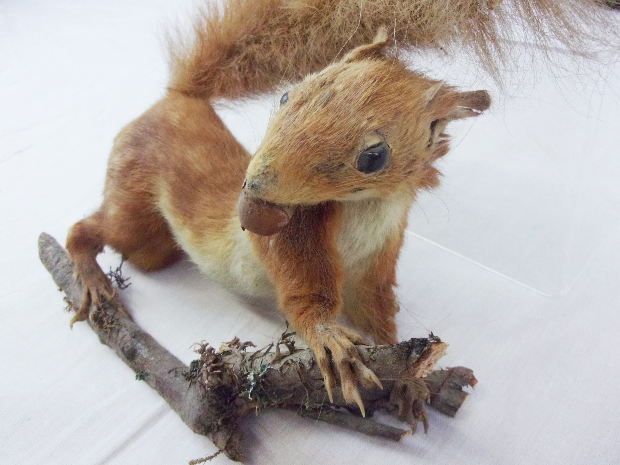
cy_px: 232
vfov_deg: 49.7
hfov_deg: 63.4
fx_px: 502
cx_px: 310
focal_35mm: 28
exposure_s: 1/125
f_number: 3.9
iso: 498
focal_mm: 5.1
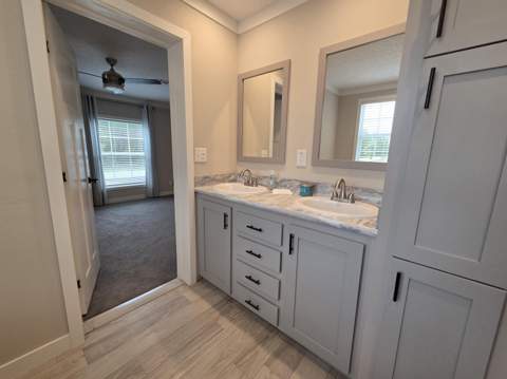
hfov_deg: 106.2
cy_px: 190
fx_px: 190
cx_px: 254
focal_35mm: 13
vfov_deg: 89.8
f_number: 2.2
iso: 160
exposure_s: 1/120
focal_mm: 2.2
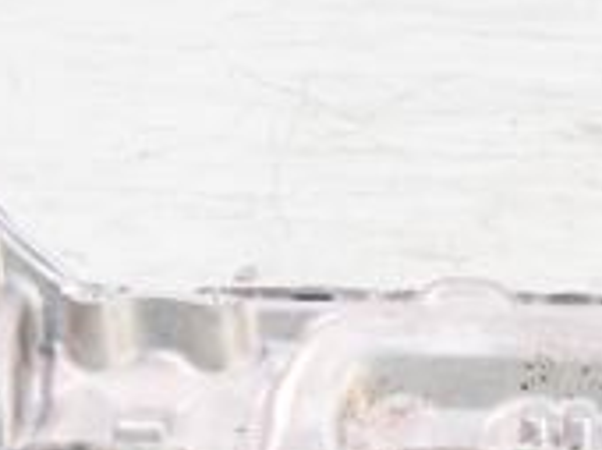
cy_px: 787
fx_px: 1962
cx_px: 517
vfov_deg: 12.1
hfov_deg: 17.2
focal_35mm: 113
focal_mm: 15
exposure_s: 1/60
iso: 1250
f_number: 3.7
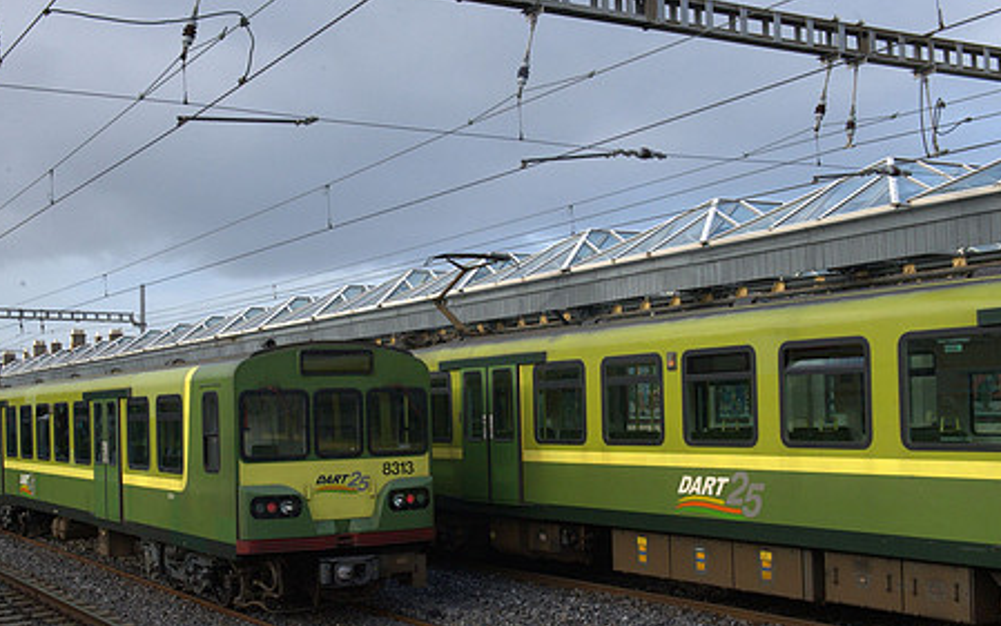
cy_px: 395
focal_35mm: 50
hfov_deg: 40.2
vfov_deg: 25.8
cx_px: 437
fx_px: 1365
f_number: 11
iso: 2000
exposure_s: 1/500
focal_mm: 38
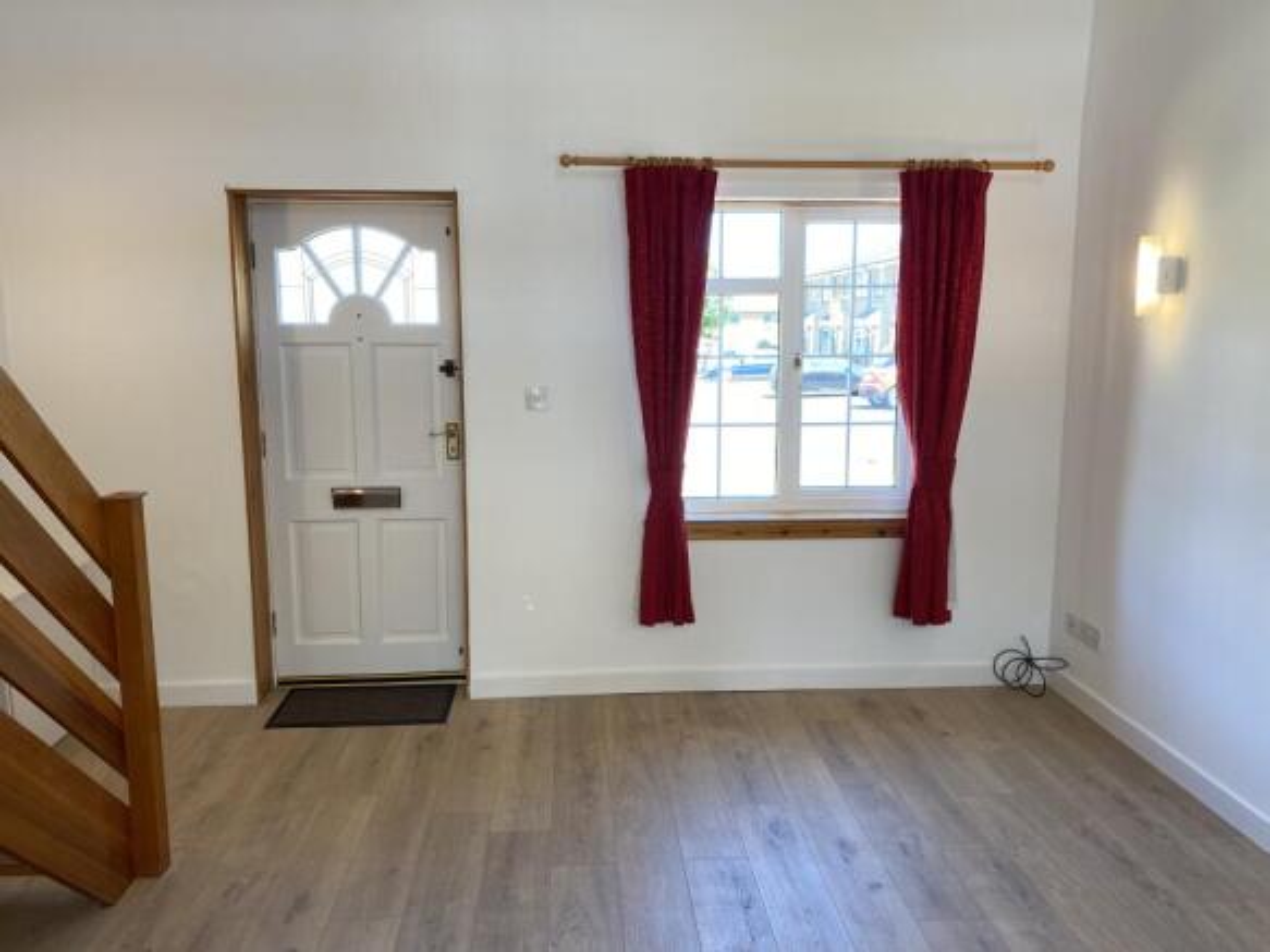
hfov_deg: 67.3
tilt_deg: -8.2
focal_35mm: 26
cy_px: 476
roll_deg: +0.9
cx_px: 635
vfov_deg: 53.0
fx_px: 954
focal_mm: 4.25
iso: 64
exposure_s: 1/108
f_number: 1.8
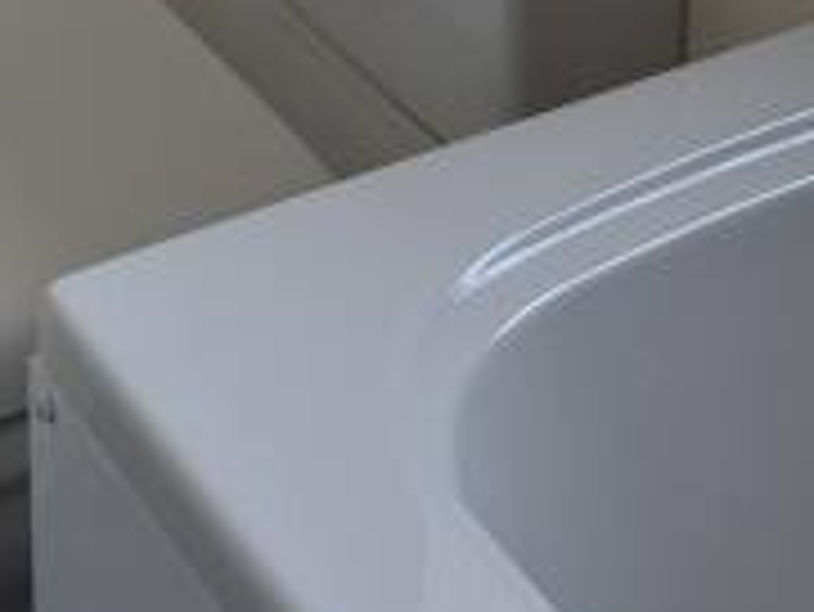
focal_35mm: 130
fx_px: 3059
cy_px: -837
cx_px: 922
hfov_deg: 14.8
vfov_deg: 10.0
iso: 64
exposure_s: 1/180
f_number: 1.8
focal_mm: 5.4
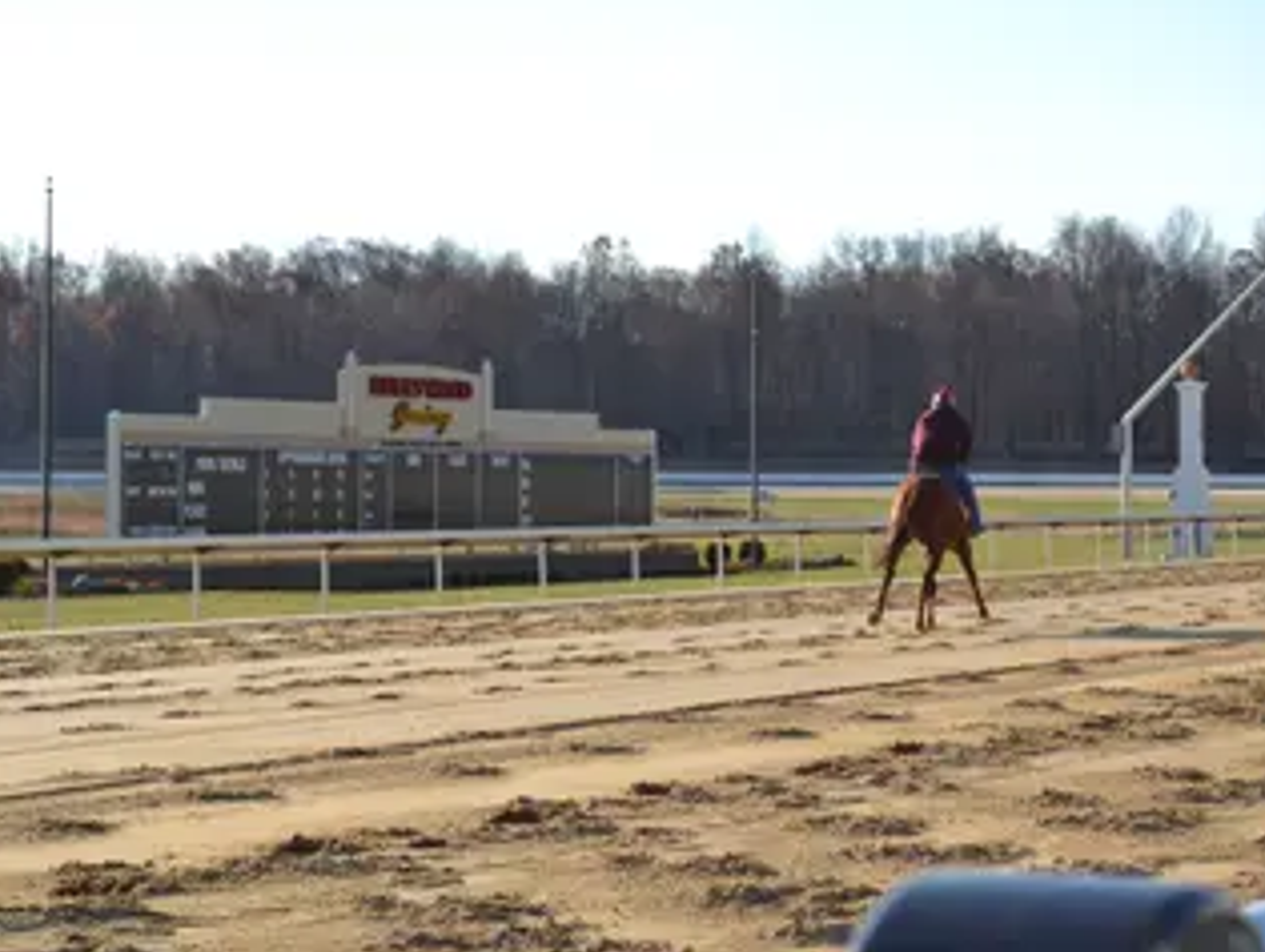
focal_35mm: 97
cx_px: 651
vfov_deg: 15.3
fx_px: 3534
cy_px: 442
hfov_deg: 20.3
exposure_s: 1/200
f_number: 8
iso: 100
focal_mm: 55
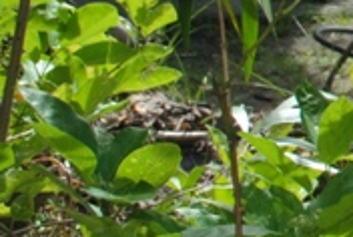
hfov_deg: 7.6
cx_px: 993
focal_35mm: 244
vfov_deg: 5.5
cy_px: -300
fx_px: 2397
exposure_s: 1/200
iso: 200
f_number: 9
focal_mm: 28
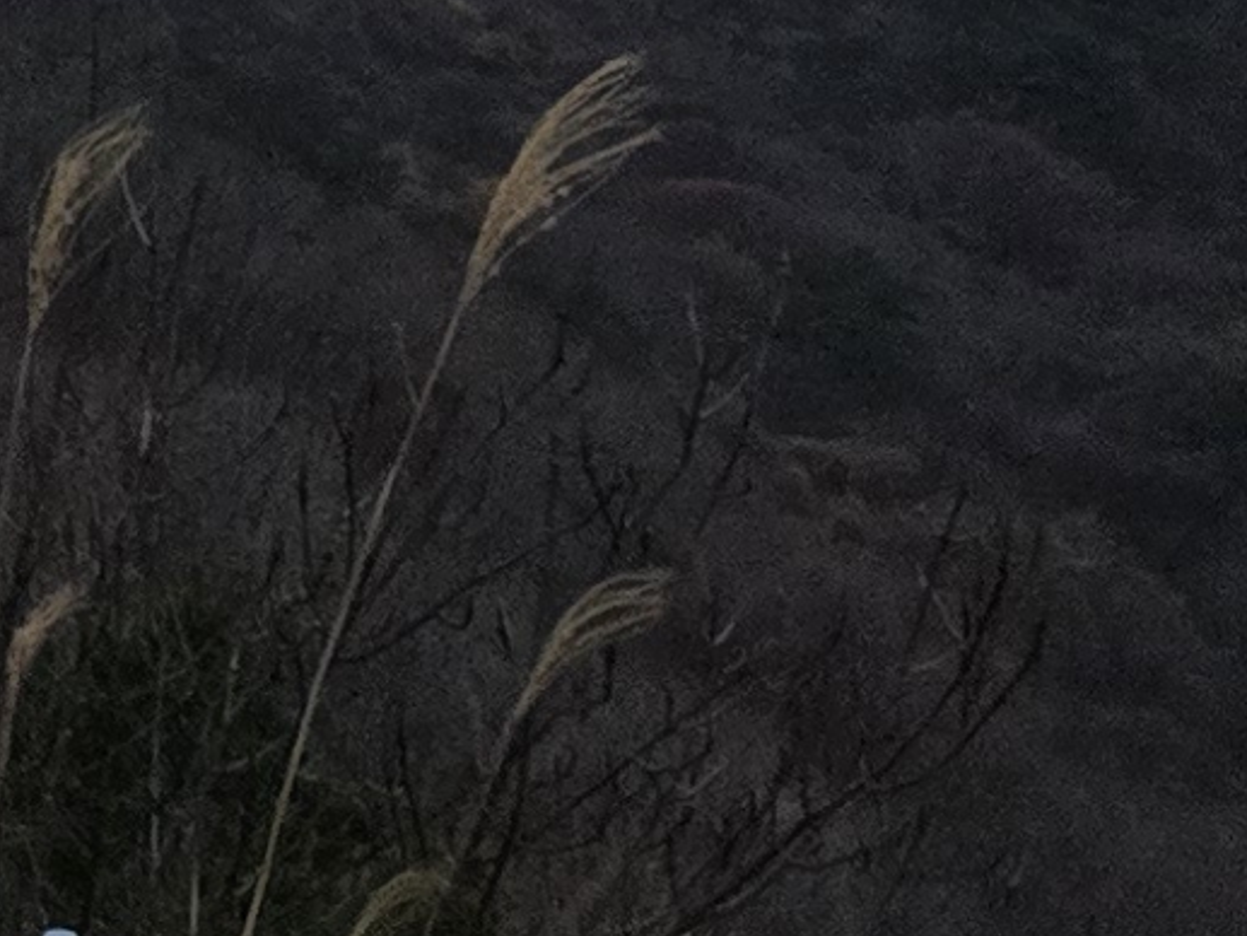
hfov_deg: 9.6
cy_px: -2338
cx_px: -1915
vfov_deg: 7.0
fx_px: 6414
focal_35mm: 178
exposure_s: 1/60
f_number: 1.8
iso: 640
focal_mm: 5.4
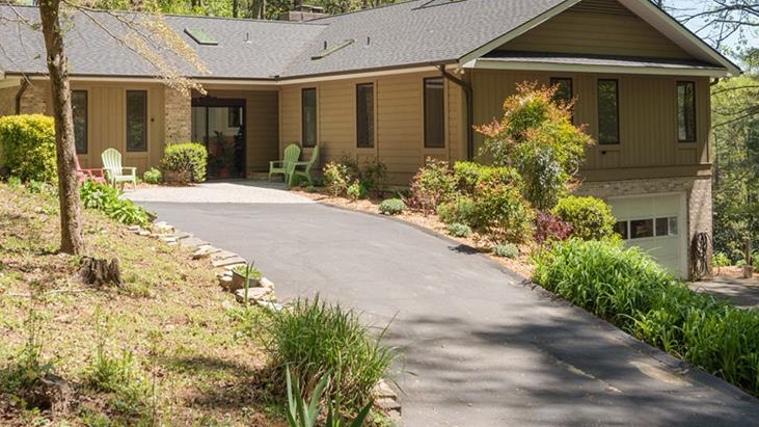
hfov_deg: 46.1
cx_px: 300
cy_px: 112
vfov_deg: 26.8
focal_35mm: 44
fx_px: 885
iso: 320
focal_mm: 30
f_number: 10
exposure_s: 1/320
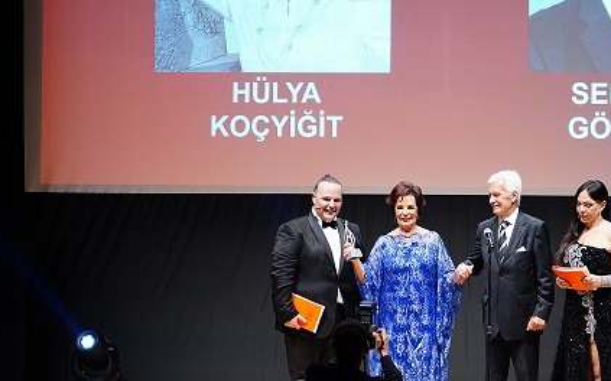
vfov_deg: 12.7
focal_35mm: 103
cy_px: 263
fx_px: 1714
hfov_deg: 20.1
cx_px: 407
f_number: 2.8
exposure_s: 1/125
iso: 1000
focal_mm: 72
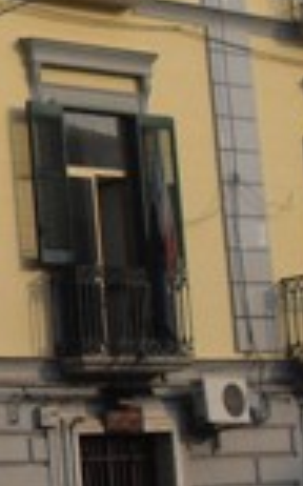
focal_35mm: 163
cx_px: -316
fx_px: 2158
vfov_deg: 12.8
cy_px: 88
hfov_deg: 7.7
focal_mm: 6.3
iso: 80
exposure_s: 1/125
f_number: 8.9
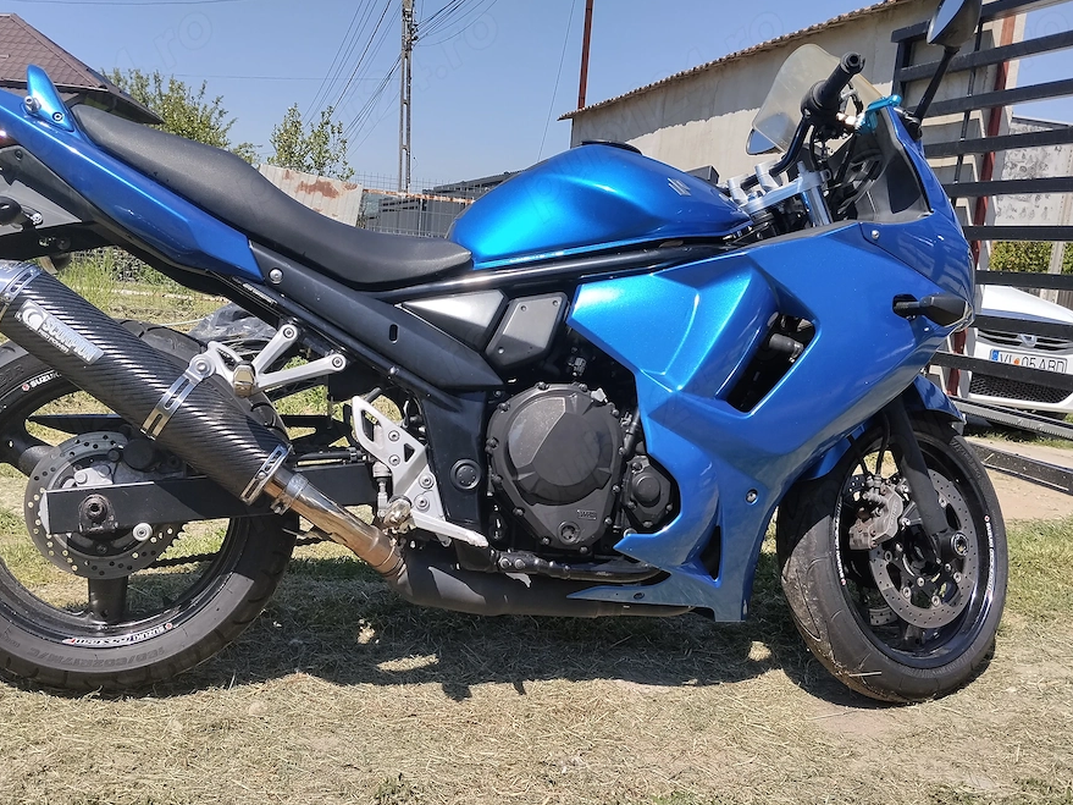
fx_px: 1023
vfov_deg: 42.9
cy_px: 442
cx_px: 509
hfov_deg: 55.3
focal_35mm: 33
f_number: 1.8
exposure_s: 1/1553
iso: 50
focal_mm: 4.22
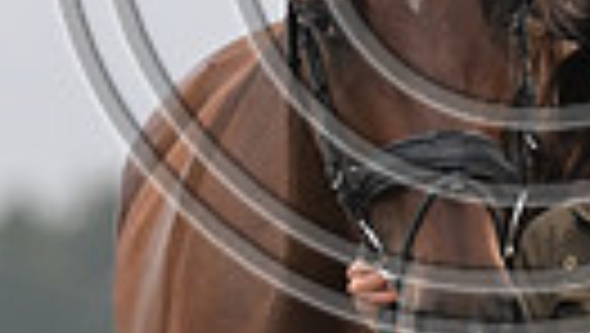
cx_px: 455
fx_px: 21721
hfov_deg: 1.6
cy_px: -180
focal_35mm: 1387
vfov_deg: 0.9
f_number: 3.5
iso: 2500
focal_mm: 200
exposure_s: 1/1250
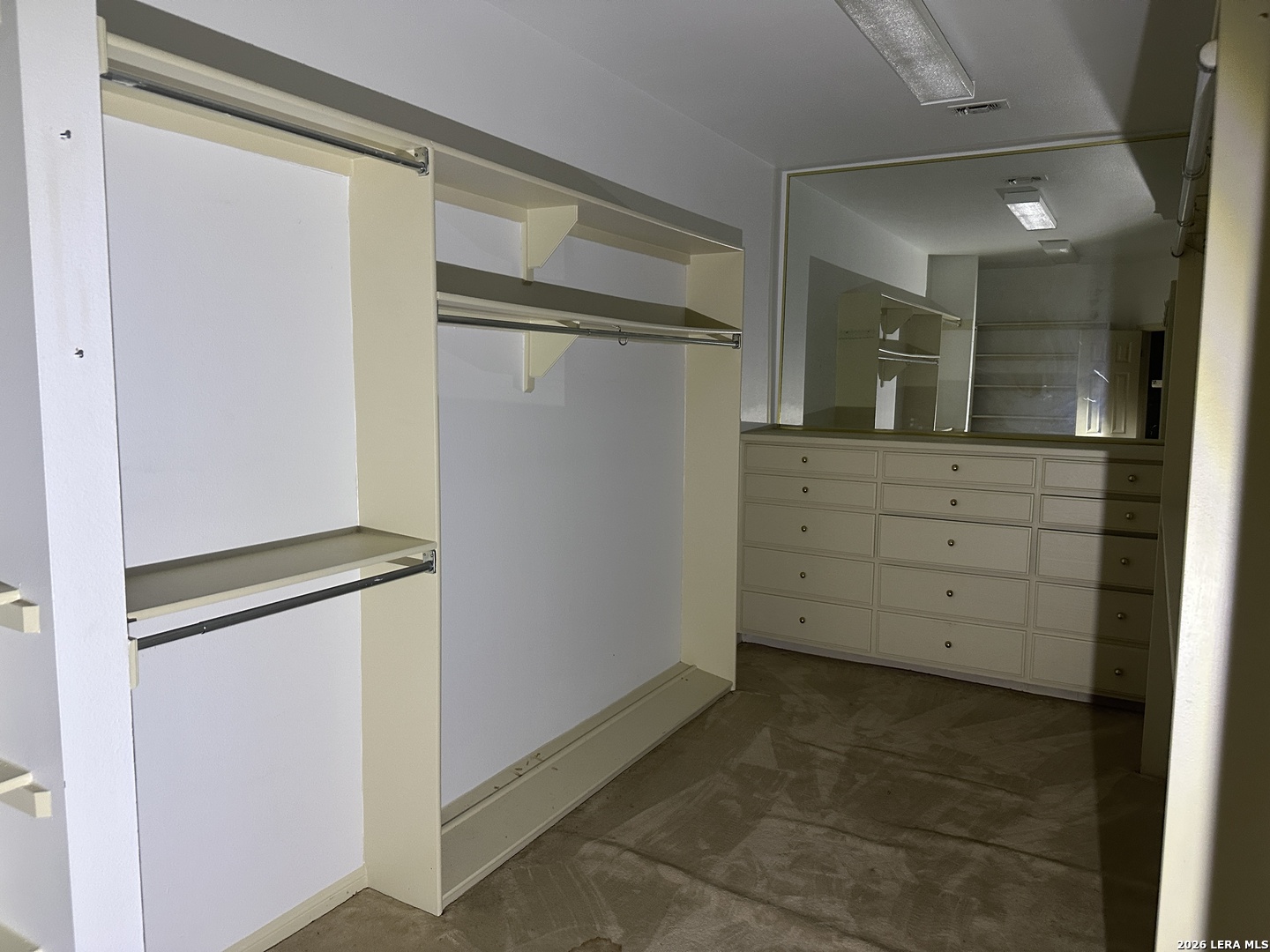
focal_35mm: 24
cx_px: 635
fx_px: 881
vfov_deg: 56.8
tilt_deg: -2.4
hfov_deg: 71.6
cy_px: 476
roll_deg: -1.2
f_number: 1.78
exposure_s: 1/60
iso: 320
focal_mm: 6.86
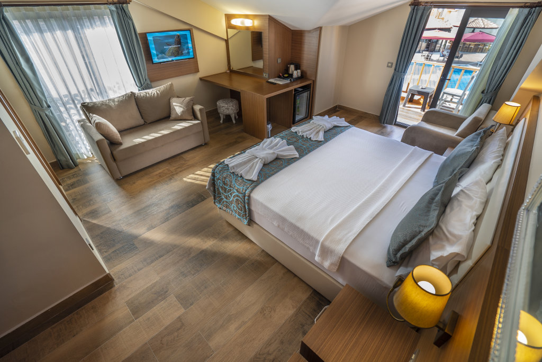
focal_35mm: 16
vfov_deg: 73.8
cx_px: 271
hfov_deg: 96.7
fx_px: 241
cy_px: 181
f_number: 4
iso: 50
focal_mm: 16
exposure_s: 1/25
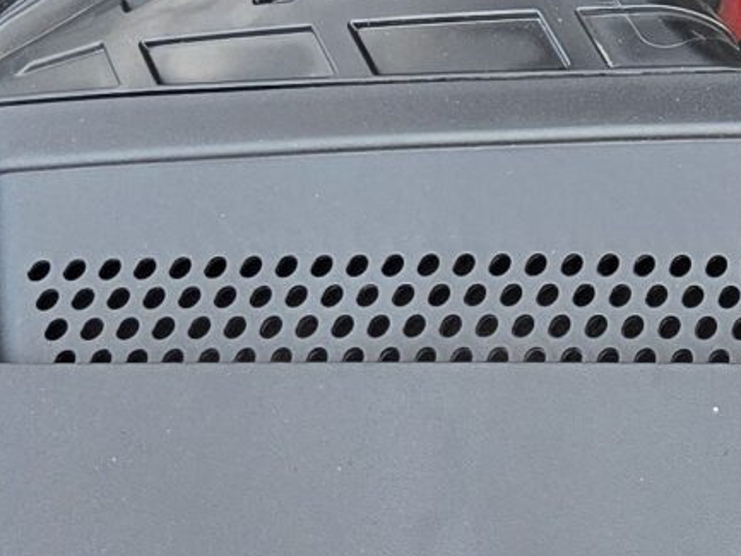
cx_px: 1612
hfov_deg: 12.3
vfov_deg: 10.2
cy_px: -488
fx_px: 2912
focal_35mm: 136
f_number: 1.7
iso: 160
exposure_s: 1/120
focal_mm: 6.3
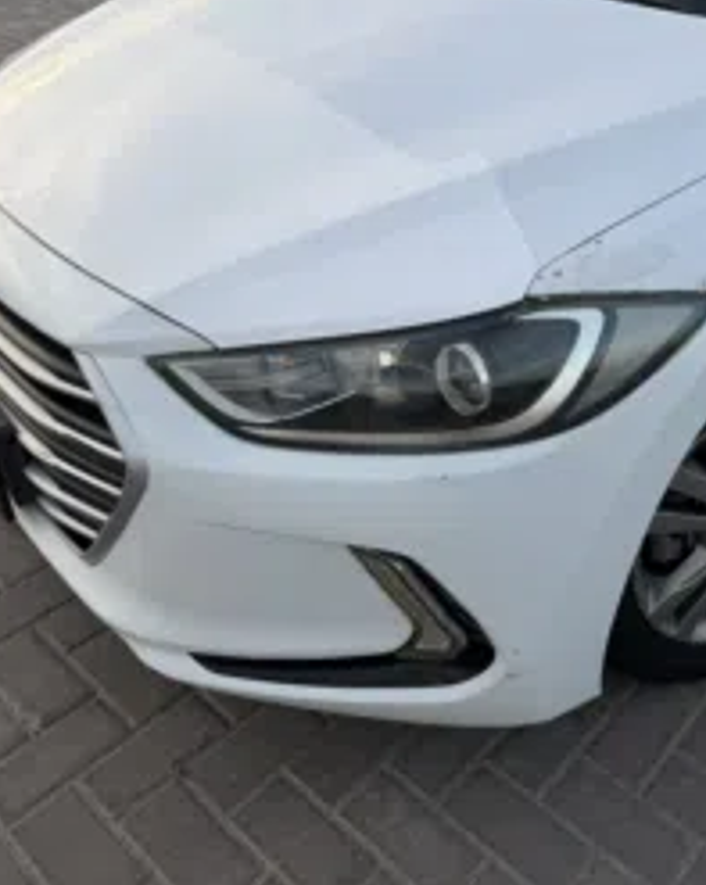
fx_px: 994
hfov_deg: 38.5
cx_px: 487
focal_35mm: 38
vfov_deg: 46.4
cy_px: 229
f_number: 1.78
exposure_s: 1/453
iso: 80
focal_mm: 6.76
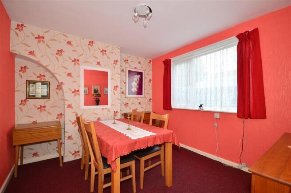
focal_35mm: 15
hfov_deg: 100.5
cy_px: 96
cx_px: 146
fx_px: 121
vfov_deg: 77.0
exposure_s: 1/40
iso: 200
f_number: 5
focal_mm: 10
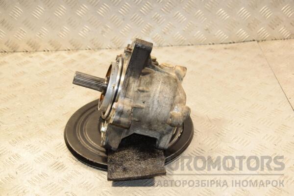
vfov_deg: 23.8
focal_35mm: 57
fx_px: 465
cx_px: 147
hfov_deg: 35.1
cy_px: 98
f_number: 5.6
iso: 800
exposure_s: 1/200
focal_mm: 38
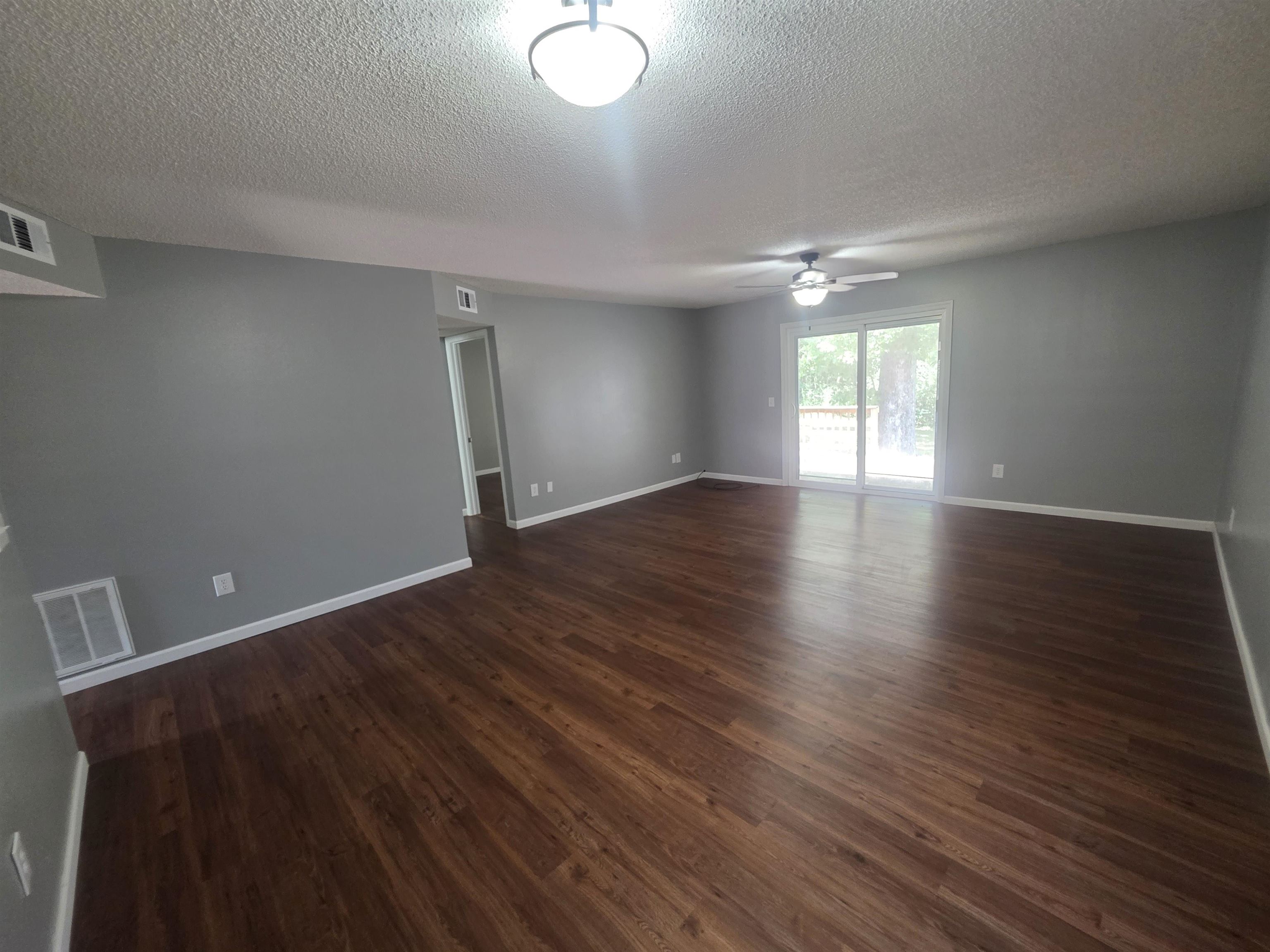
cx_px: 635
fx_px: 477
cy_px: 476
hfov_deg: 106.2
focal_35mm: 13
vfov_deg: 89.9
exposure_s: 1/60
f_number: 1.9
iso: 320
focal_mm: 2.2
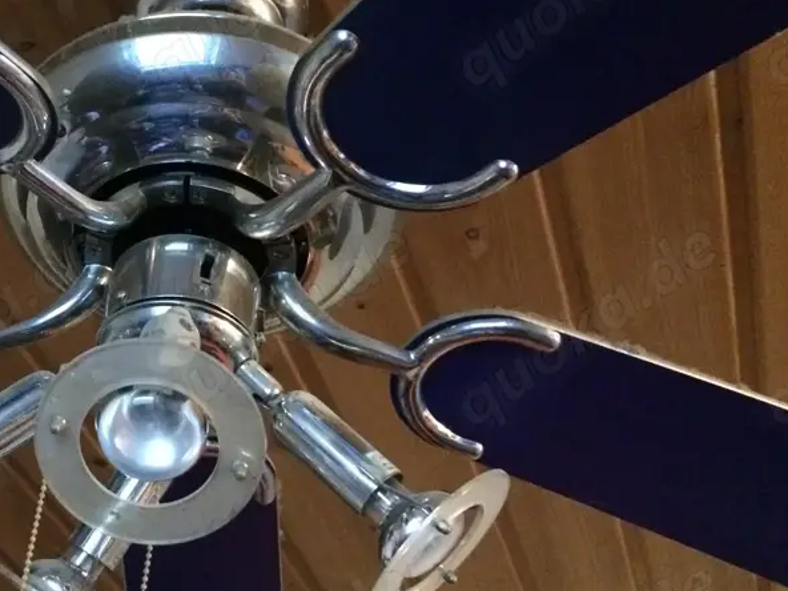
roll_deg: -8.4
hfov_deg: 37.2
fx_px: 1115
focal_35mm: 49
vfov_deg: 29.6
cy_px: 345
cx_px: 134
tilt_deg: +37.1
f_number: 2.2
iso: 800
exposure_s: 1/17
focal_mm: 4.15
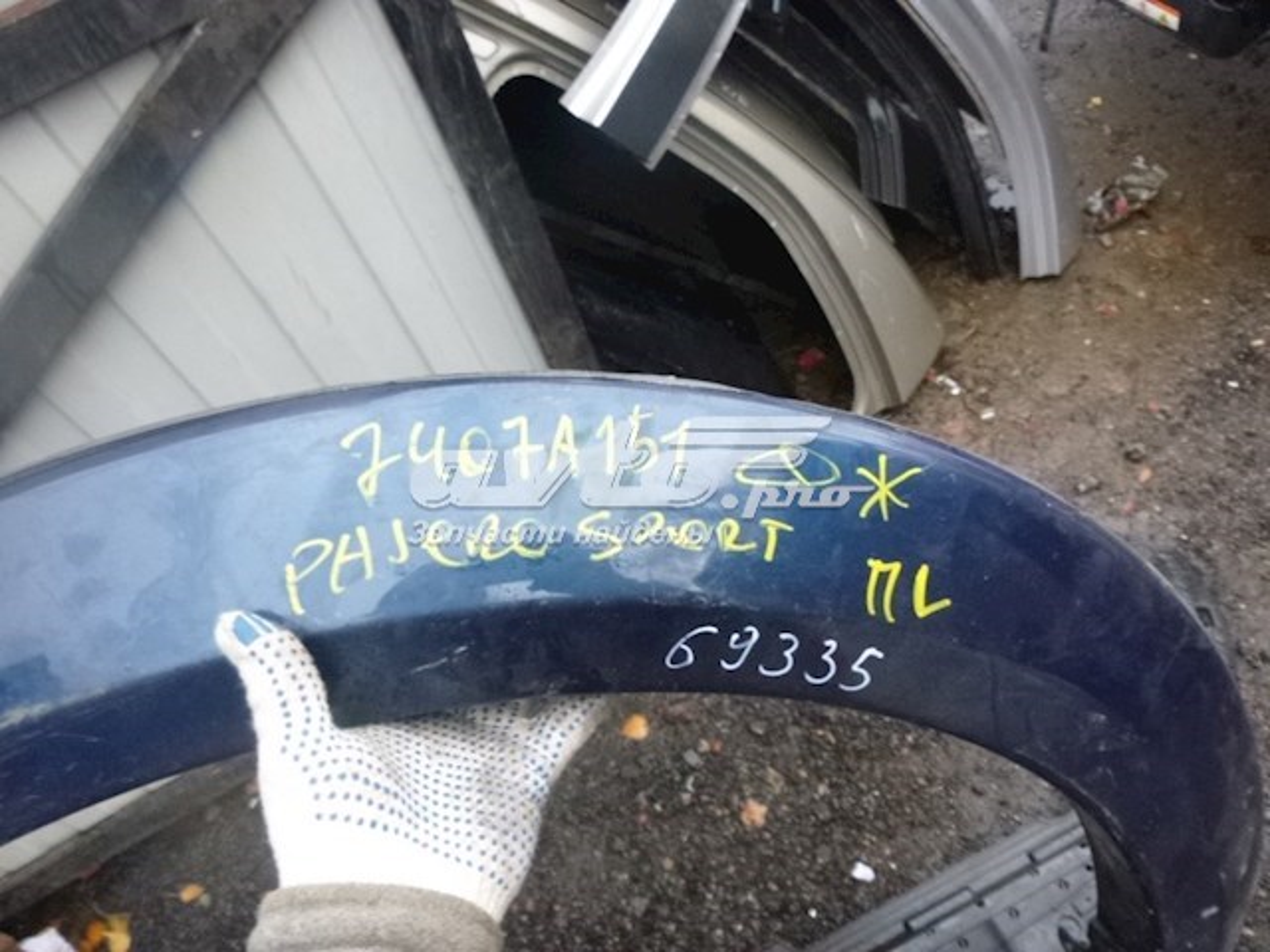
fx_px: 917
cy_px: 476
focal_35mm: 25
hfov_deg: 69.4
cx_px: 635
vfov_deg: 54.9
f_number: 3.9
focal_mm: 4.5
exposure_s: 1/10
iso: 400
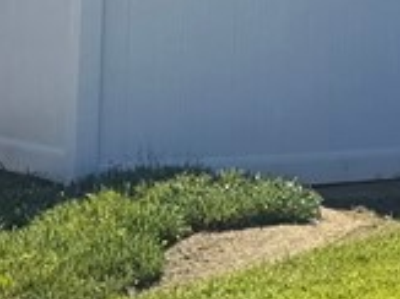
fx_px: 1744
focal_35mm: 151
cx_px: 957
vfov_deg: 9.5
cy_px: -162
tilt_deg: +4.7
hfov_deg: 11.0
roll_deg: +1.6
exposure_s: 1/3145
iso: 80
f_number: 1.78
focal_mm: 6.76
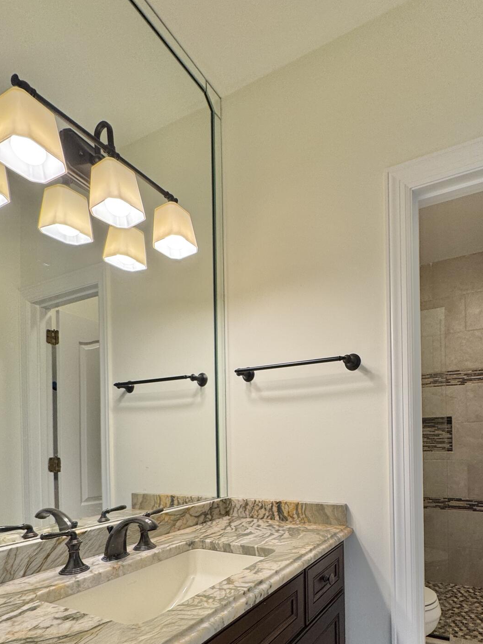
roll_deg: +1.3
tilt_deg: -0.2
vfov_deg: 78.4
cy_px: 443
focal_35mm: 20
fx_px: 372
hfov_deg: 64.6
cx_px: 314
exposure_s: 1/120
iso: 100
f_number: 2.2
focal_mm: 2.22
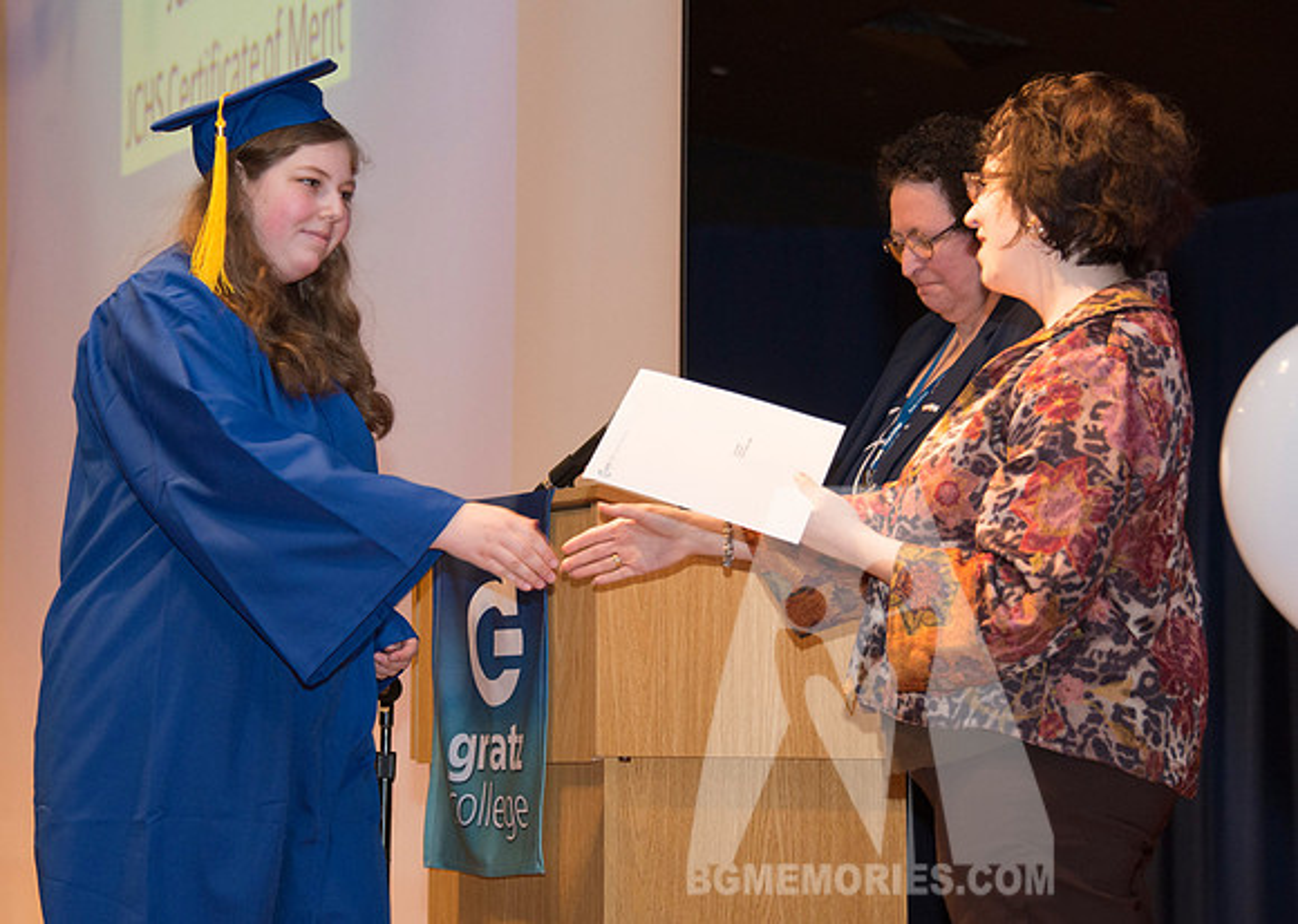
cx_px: 613
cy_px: 473
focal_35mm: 119
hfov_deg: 16.8
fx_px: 4390
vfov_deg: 12.0
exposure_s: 1/80
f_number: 5.3
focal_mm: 100
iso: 2000
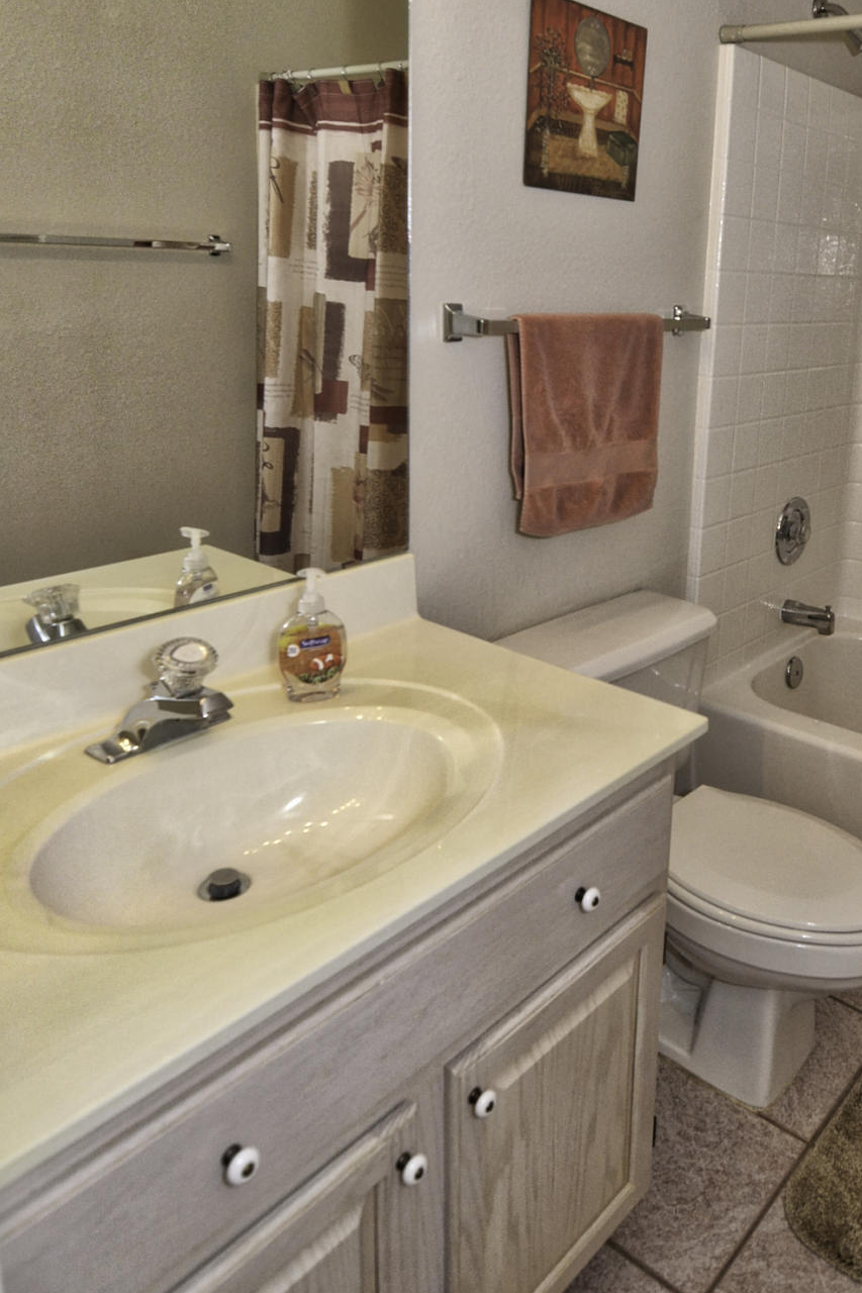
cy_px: 500
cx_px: 657
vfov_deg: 69.0
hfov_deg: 47.8
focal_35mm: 26
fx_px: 926
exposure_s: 1/60
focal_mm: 11
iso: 800
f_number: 4
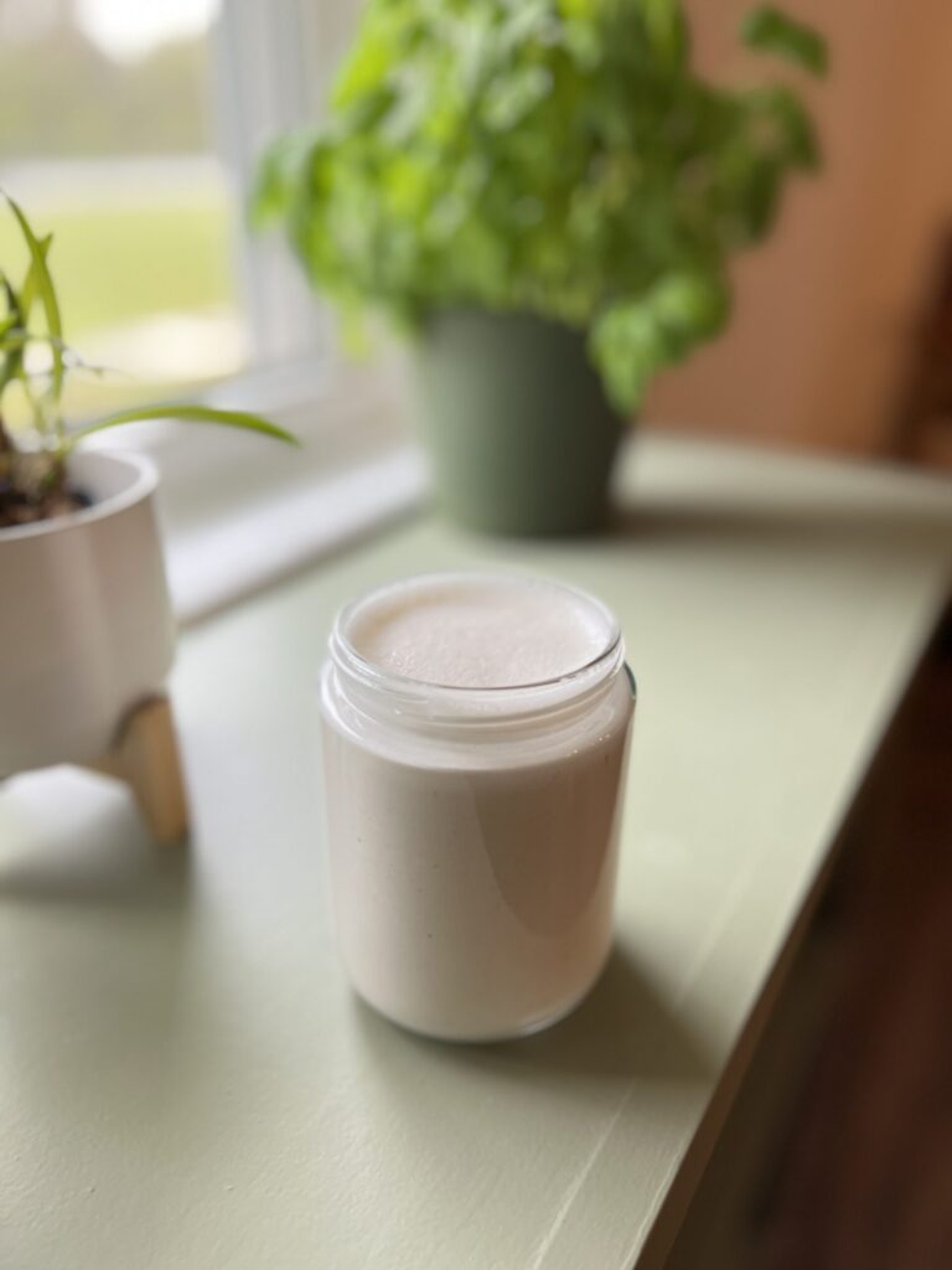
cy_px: 635
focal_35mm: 26
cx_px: 476
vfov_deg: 67.3
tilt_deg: -26.5
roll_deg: -0.3
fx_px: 953
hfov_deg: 53.1
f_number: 1.5
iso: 80
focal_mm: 5.7
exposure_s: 1/60
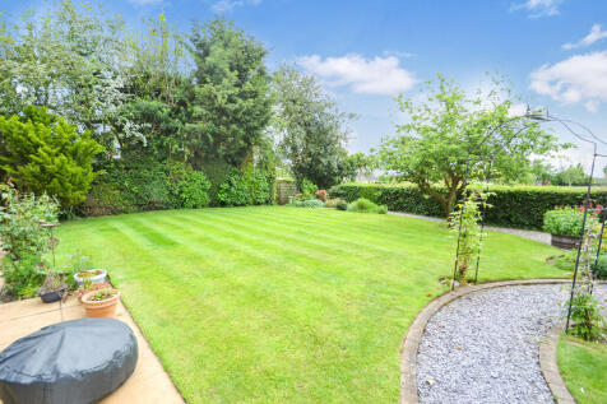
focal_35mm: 15
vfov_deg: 77.3
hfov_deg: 100.4
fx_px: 253
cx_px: 304
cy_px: 202
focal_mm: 10
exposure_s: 1/125
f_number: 5.6
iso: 100
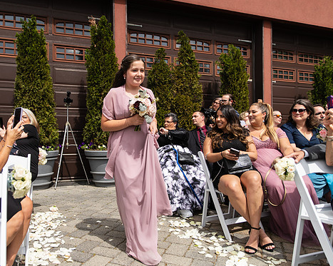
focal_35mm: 28
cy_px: 134
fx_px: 276
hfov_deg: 61.9
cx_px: 138
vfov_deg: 51.5
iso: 125
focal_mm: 24
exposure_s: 1/2000
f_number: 2.8
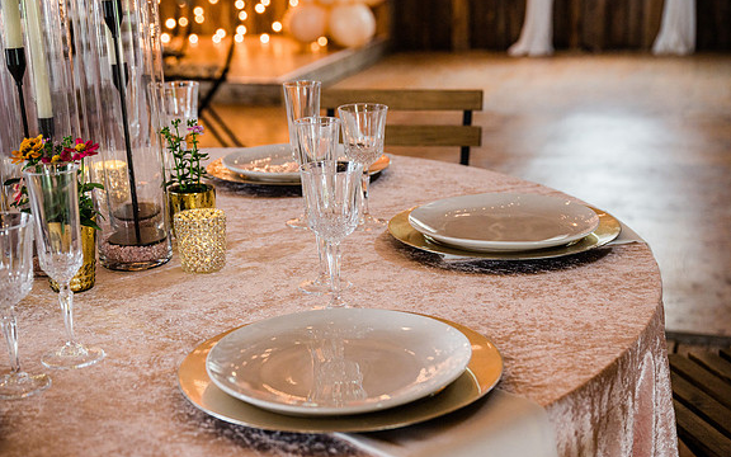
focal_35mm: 58
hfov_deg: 35.1
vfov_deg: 22.4
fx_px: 1155
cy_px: 239
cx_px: 367
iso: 320
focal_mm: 55
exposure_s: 1/200
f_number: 4.5
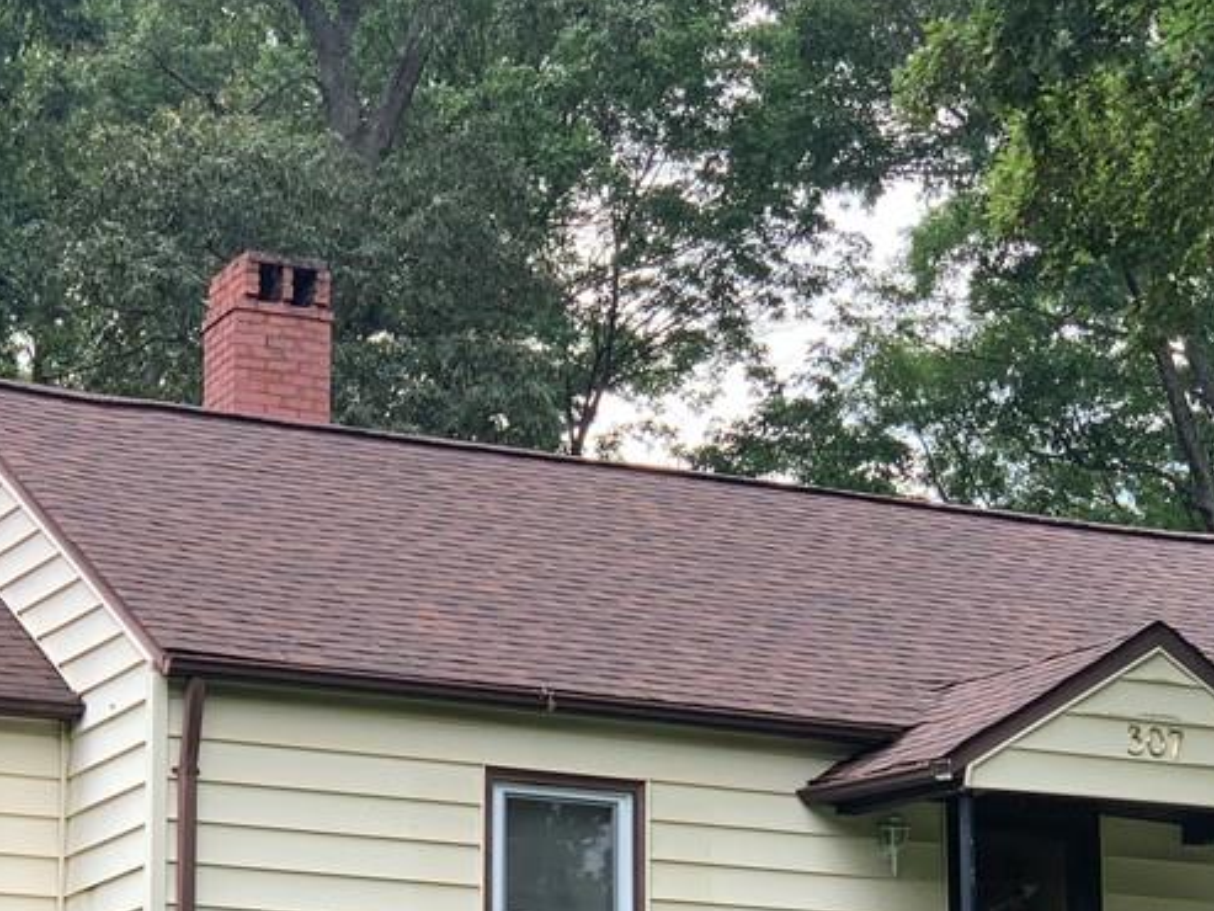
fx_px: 3789
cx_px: 537
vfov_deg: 13.6
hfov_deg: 18.2
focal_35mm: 108
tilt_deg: +10.1
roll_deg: -0.5
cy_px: 857
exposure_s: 1/216
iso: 16
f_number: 2.4
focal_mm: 6
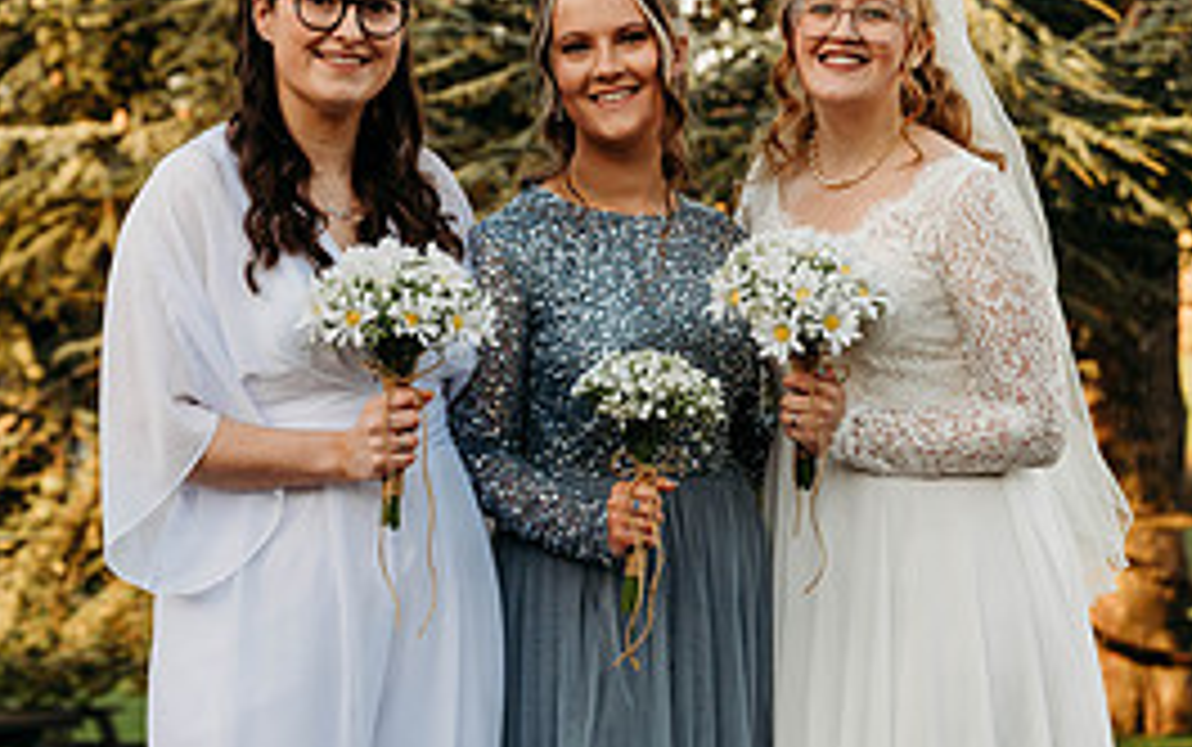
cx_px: 623
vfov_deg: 10.8
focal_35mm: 121
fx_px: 3933
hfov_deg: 17.2
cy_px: 572
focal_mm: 70
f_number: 4
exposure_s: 1/320
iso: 100
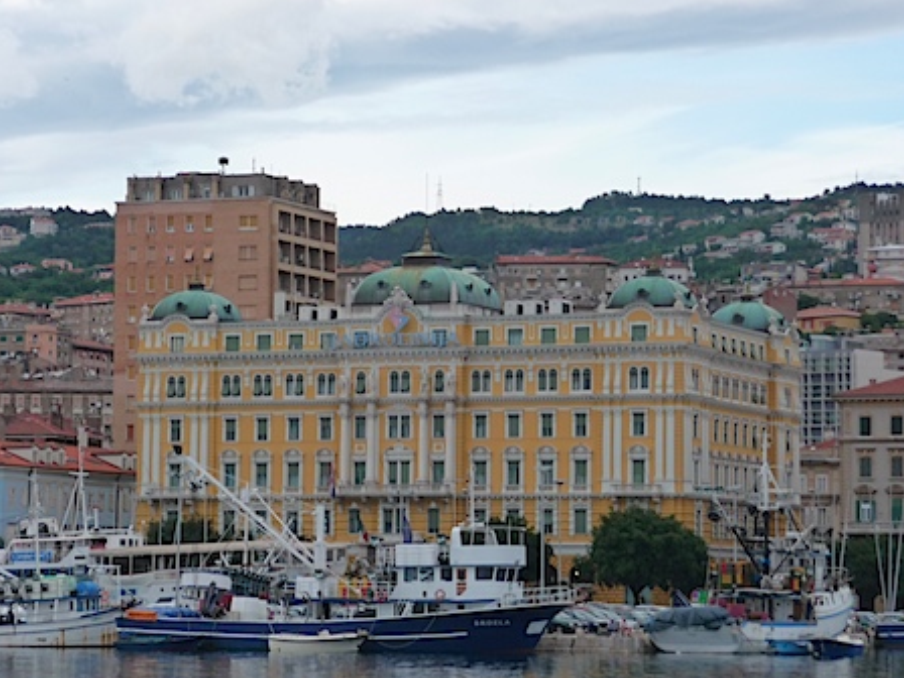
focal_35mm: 137
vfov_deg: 10.8
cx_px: 448
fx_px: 3578
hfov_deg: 14.4
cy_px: 329
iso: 160
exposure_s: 1/320
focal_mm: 21.8
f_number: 4.7
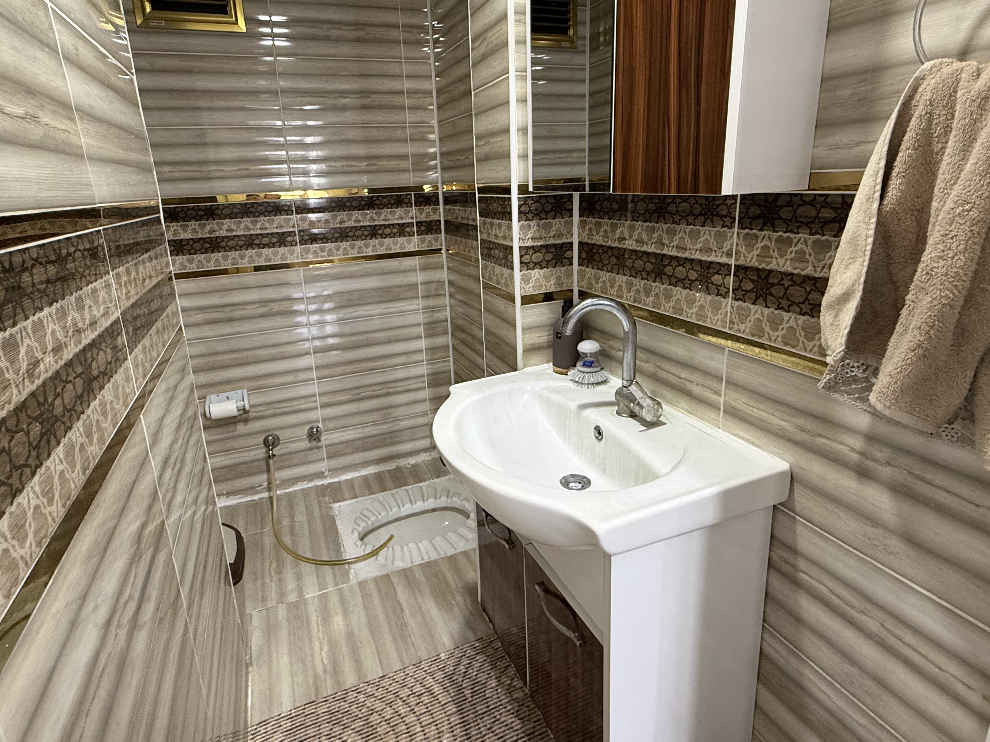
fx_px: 543
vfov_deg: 68.3
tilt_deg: -13.4
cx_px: 473
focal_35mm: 19
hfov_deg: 84.6
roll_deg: +2.1
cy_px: 317
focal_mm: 2.22
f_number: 2.2
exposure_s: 1/50
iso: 320
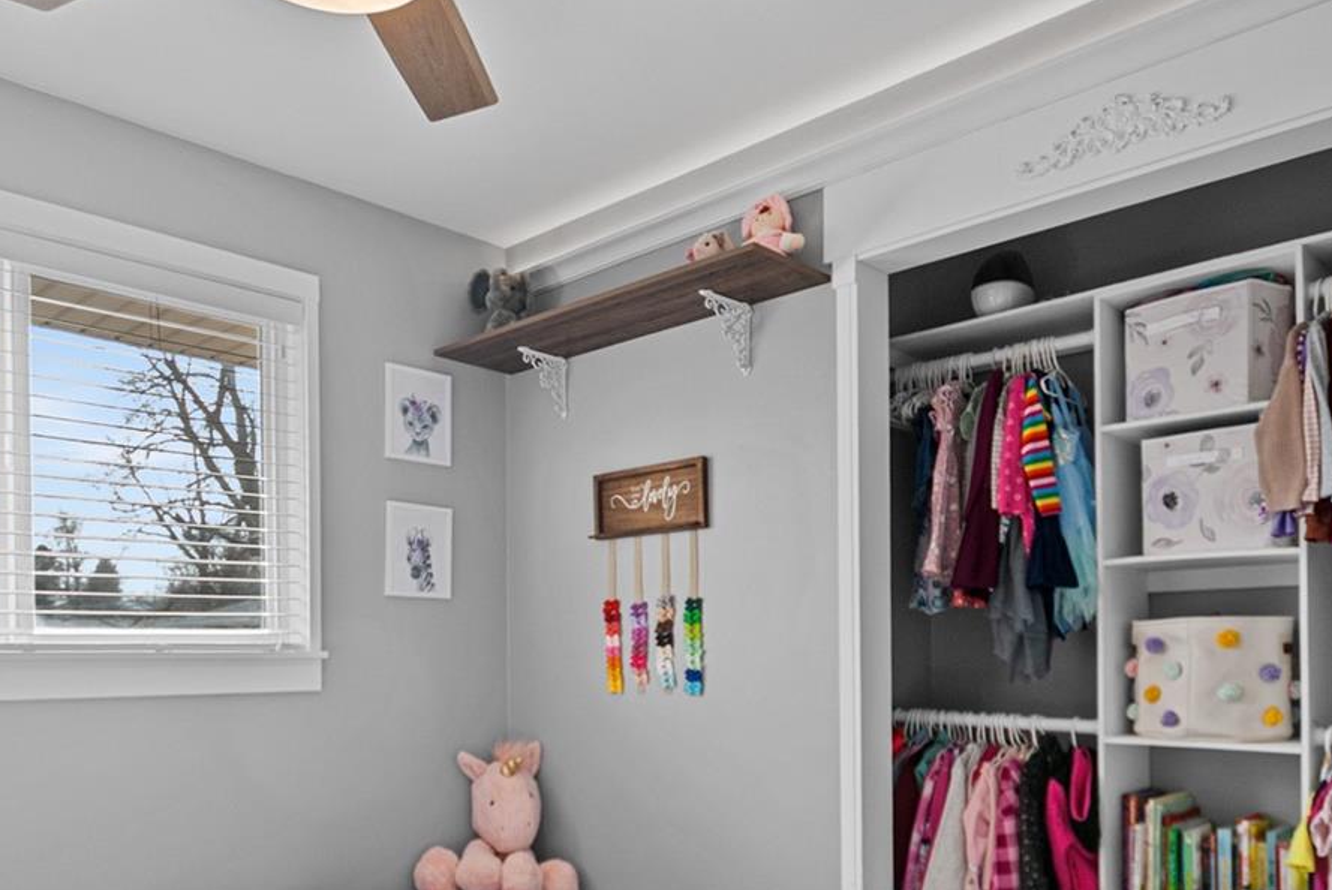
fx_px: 1000
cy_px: 619
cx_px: 611
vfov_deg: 46.9
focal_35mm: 27
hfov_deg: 67.2
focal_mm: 10
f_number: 3.5
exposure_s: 1/25
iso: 200
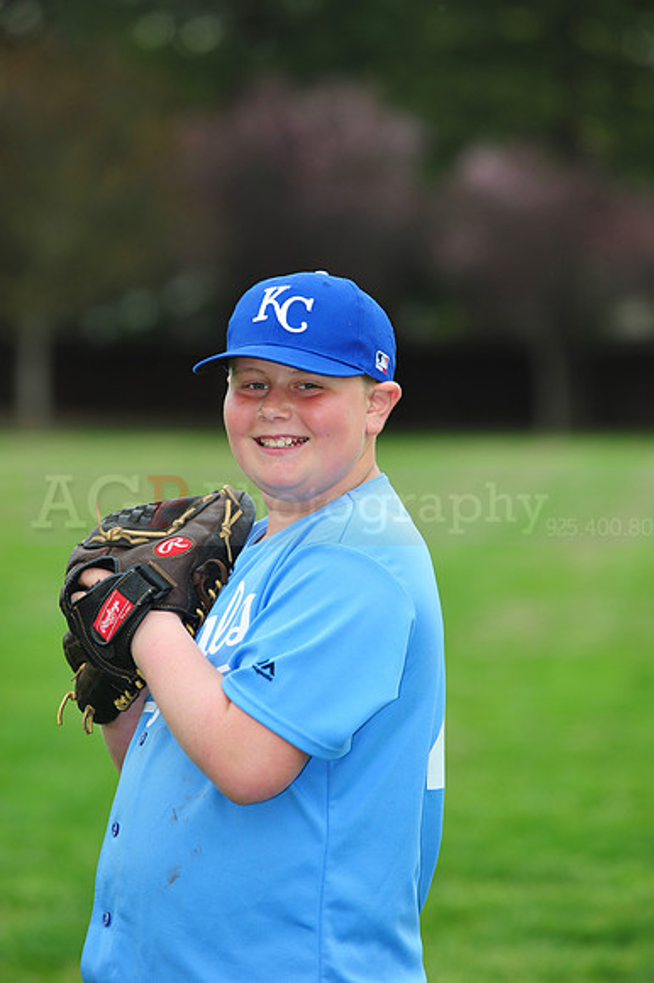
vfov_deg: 10.3
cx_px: 327
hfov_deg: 6.9
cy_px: 492
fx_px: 5456
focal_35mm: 200
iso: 400
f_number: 5
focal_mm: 200
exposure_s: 1/500
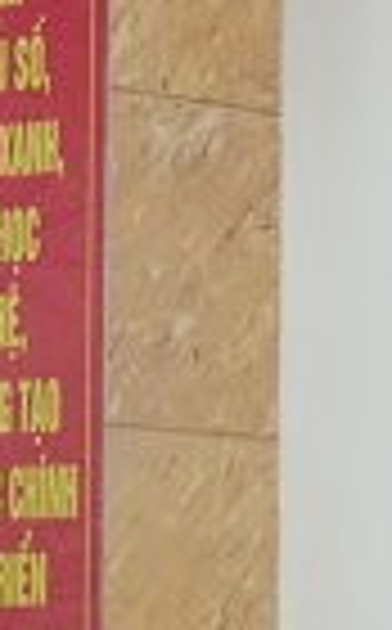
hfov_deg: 4.7
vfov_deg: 7.6
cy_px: 544
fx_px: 4737
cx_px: -185
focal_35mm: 276
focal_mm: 25
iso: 3200
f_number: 4
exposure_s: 1/160
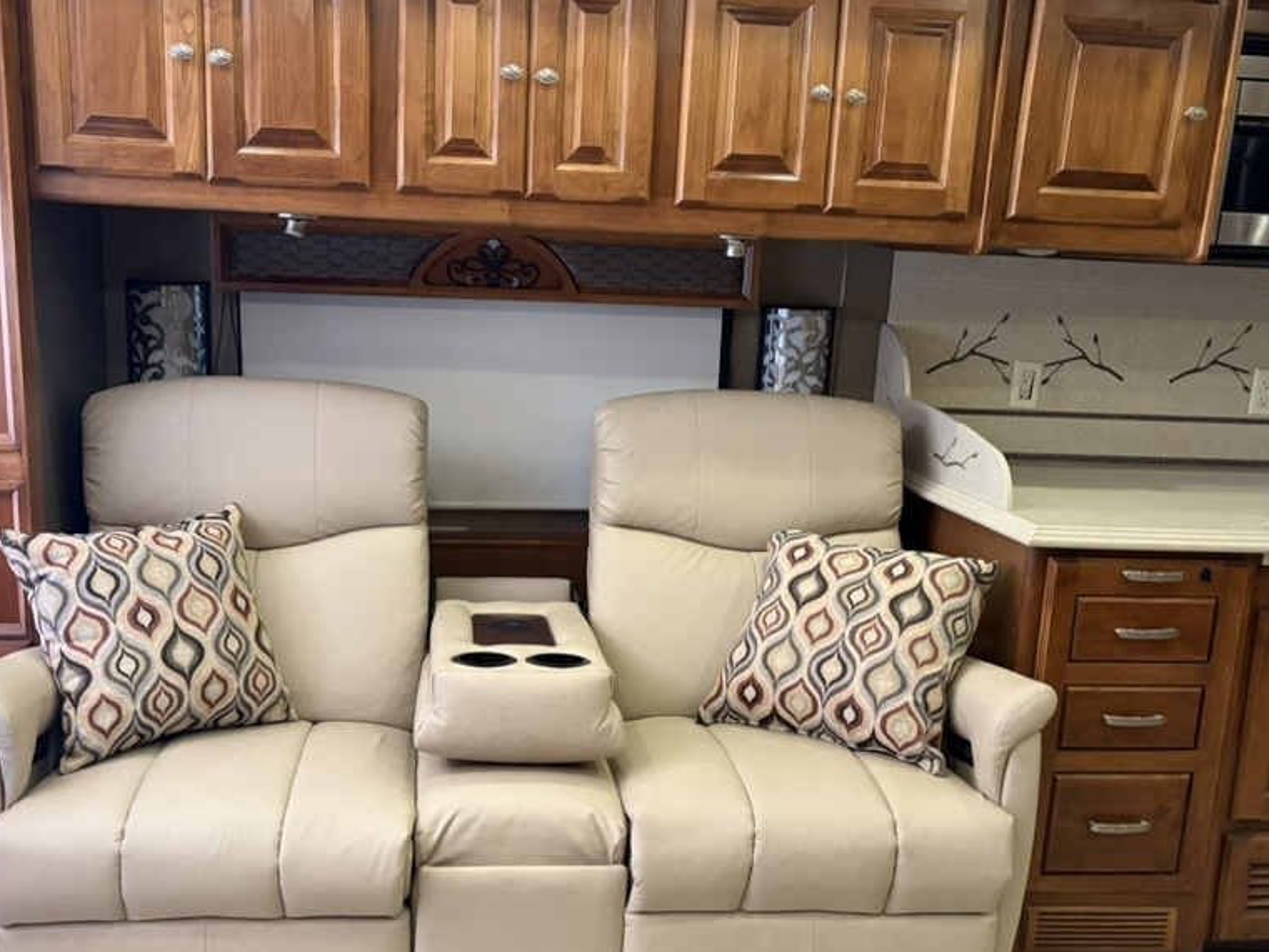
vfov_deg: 40.6
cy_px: 534
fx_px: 1283
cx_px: 594
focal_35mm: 35
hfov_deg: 52.6
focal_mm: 5.96
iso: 400
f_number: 1.6
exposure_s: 1/60
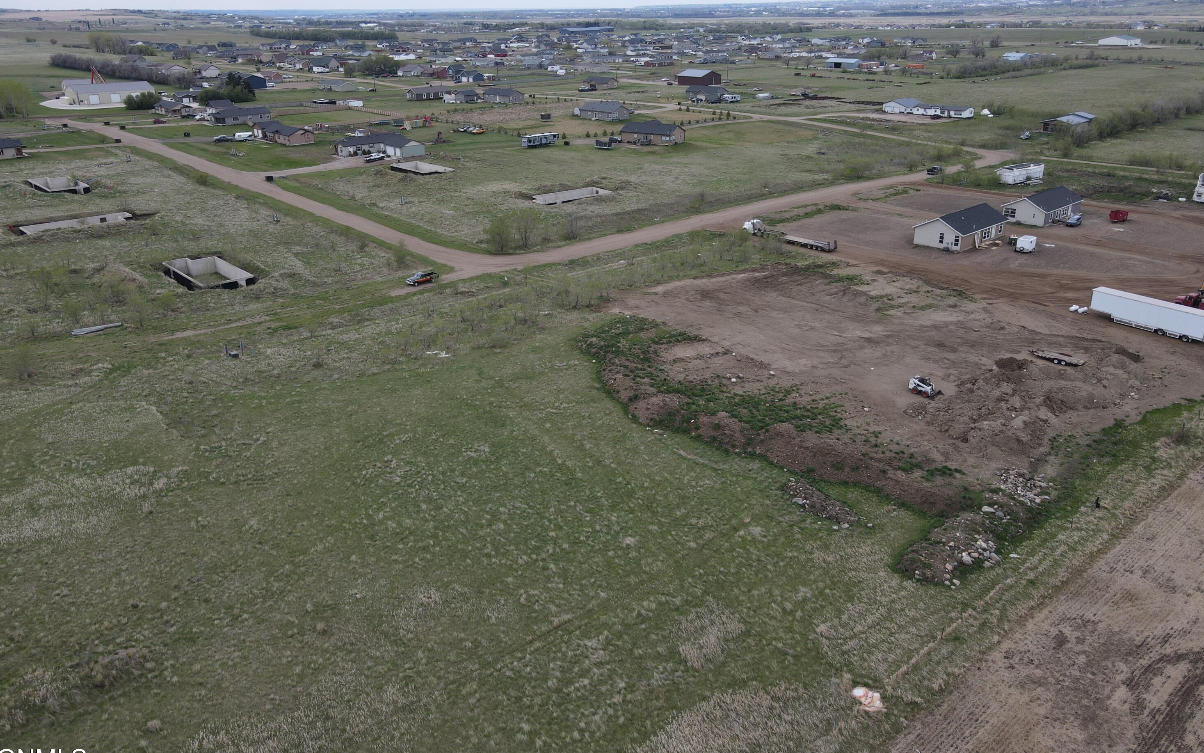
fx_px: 853
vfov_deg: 47.5
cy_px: 340
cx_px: 609
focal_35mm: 26
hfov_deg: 70.4
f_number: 2.8
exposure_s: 1/500
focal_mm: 4.5
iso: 100
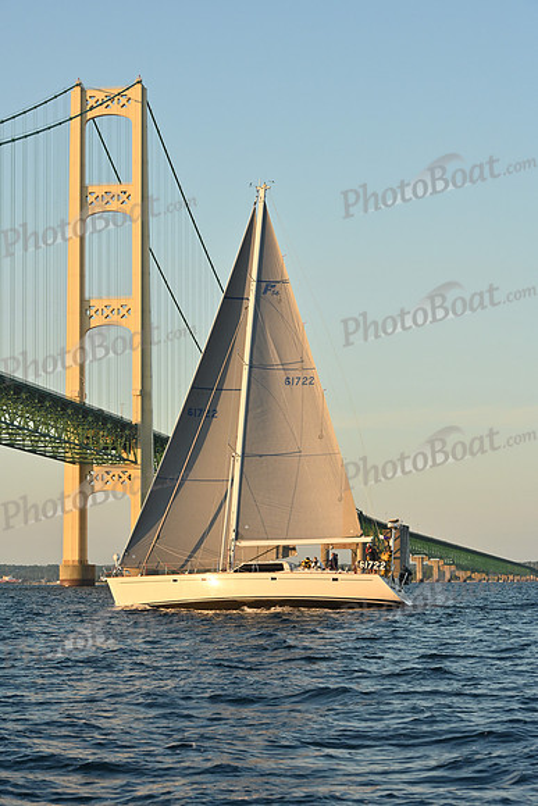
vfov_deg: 20.4
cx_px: 269
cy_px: 403
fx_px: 2240
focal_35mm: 100
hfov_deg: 13.7
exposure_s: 1/800
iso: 800
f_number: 10
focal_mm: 100
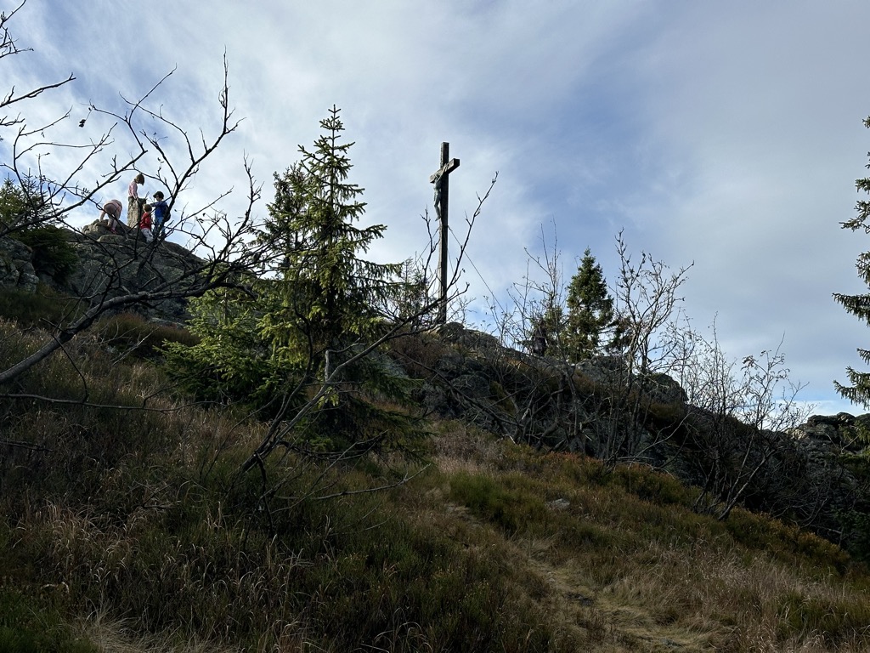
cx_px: 435
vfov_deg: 30.3
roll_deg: -1.0
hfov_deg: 39.7
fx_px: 1206
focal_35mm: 48
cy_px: 326
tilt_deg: +10.1
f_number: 1.78
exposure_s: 1/3257
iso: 64
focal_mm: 6.86
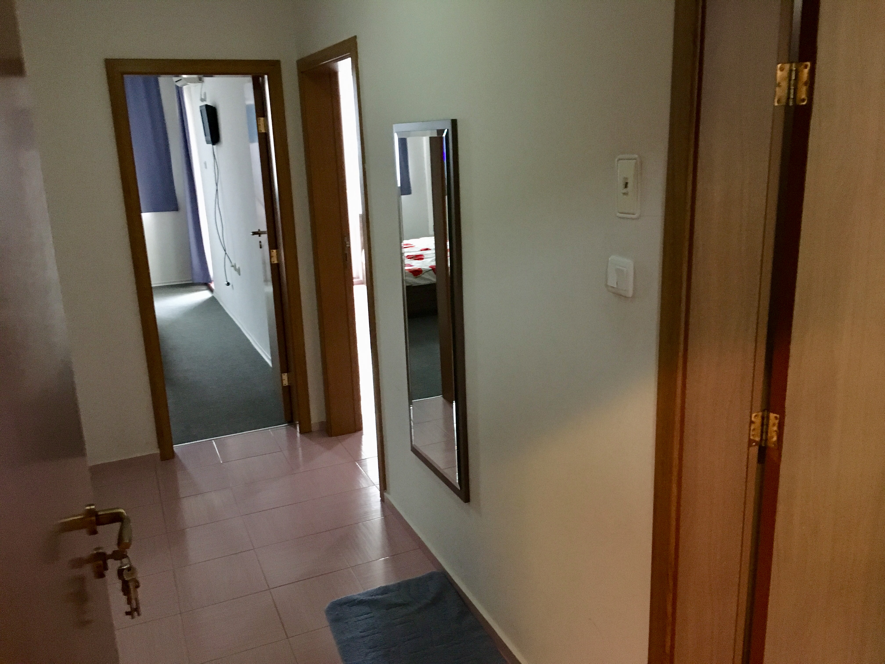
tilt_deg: -14.4
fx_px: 741
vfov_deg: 48.2
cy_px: 332
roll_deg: +2.1
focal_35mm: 29
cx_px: 442
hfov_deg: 61.7
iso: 500
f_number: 2.2
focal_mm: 4.15
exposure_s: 1/17
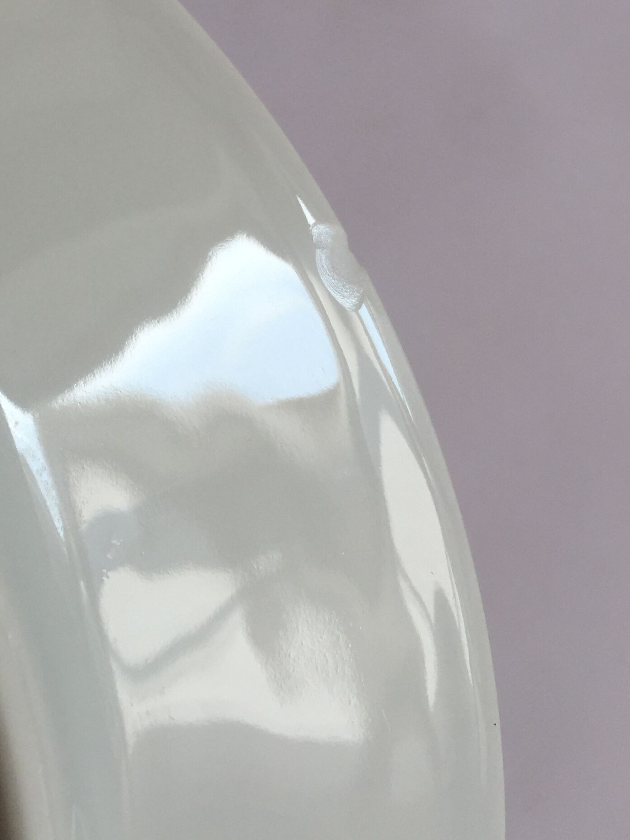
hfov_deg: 28.1
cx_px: 144
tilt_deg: -56.2
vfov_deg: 35.9
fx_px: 1238
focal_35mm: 51
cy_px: 139
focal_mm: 4.15
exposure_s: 1/391
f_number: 2.2
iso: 32
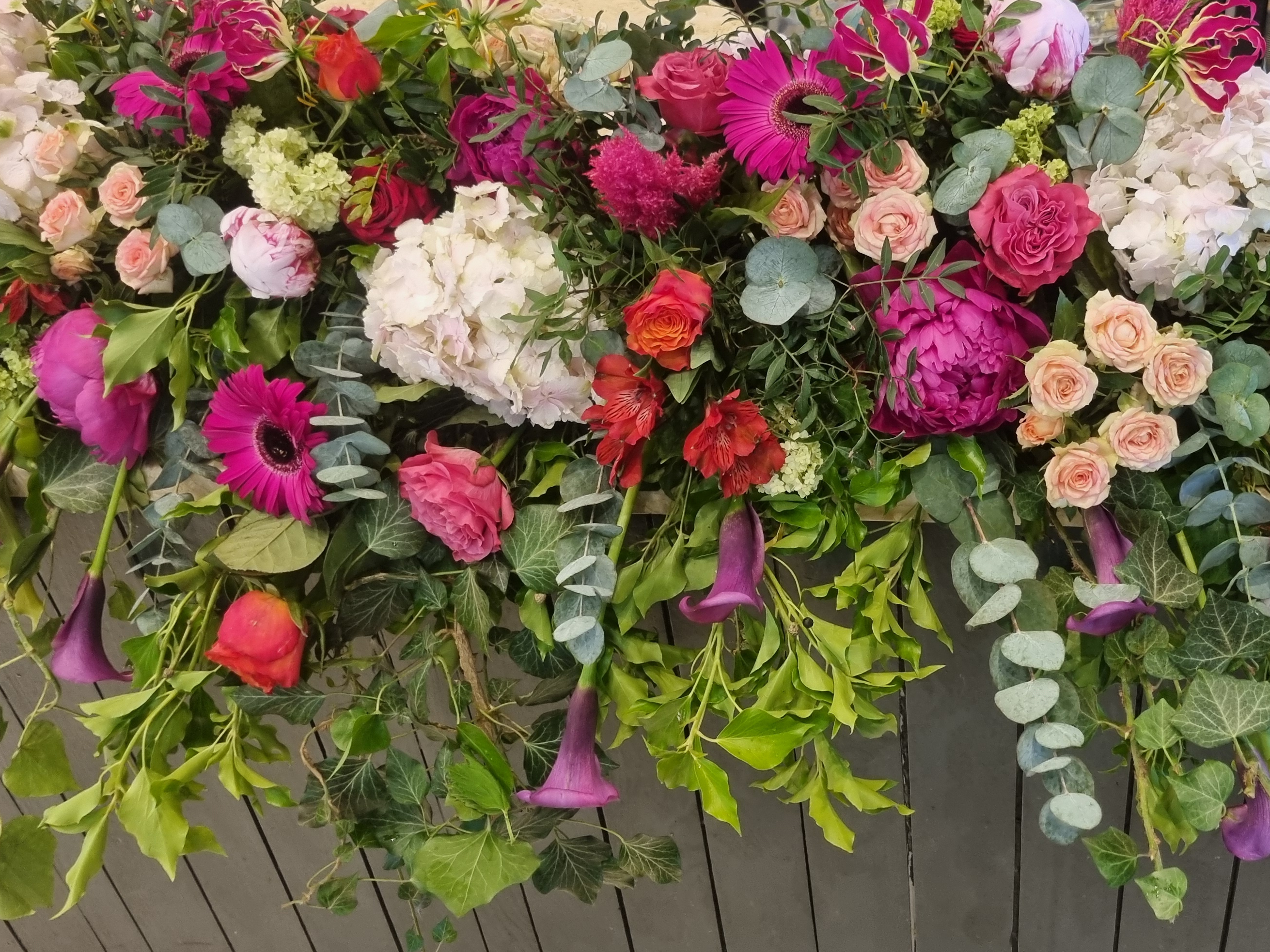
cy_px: 344
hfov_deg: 46.2
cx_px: 823
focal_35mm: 40
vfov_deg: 35.7
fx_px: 1468
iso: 250
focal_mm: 5.4
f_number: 1.8
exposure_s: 1/50
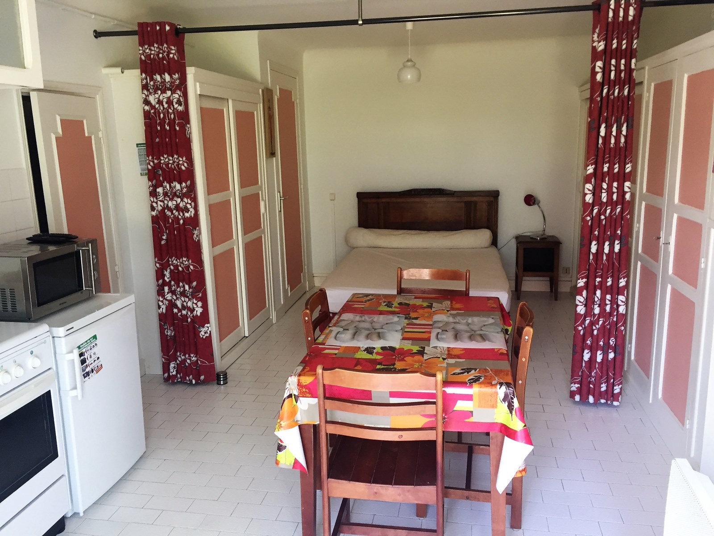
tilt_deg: -11.9
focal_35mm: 29
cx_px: 357
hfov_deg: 61.7
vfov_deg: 48.2
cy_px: 268
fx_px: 598
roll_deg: +0.3
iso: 80
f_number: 2.2
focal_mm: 4.15
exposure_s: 1/33
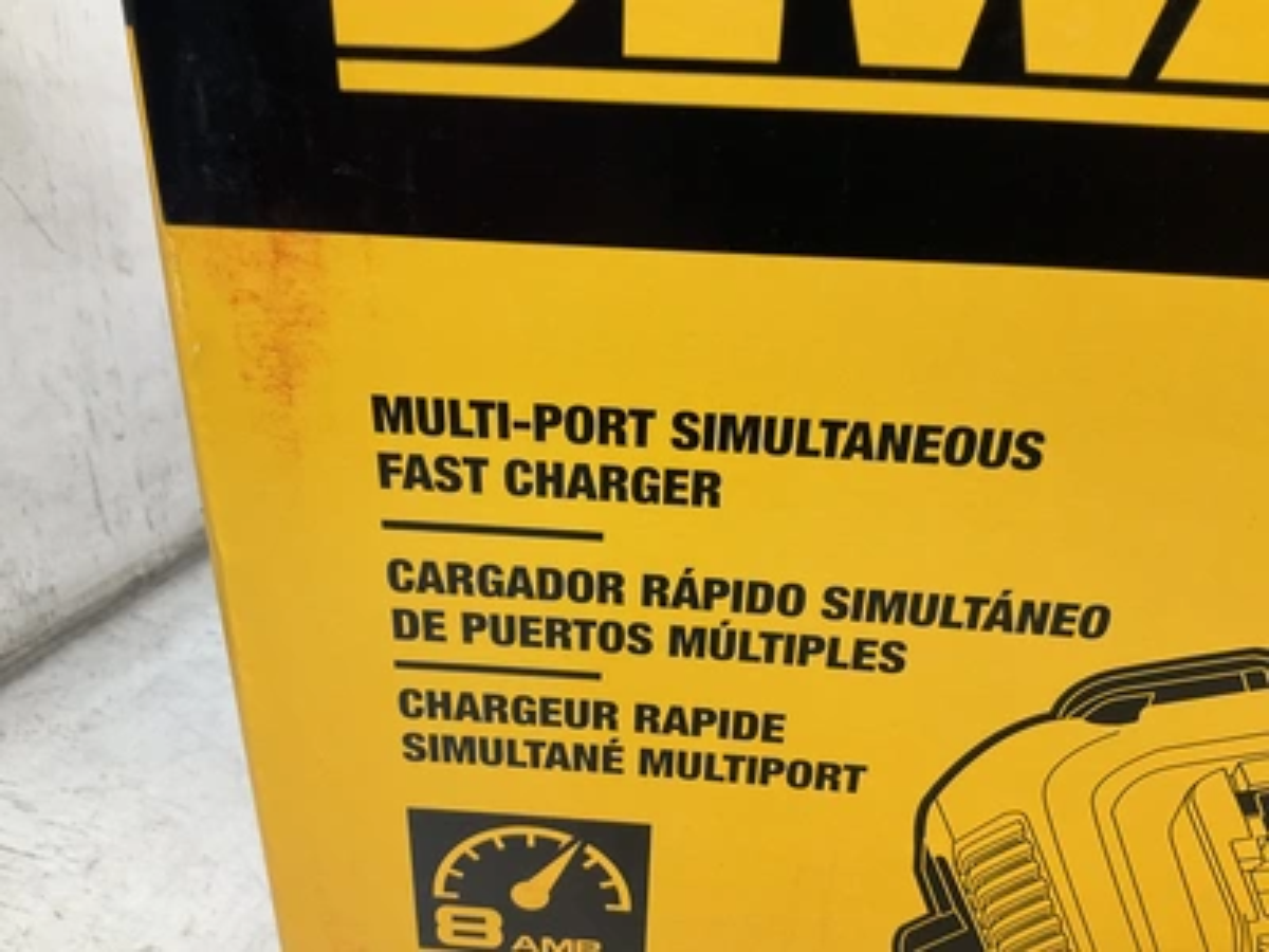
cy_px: 476
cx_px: 634
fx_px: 1063
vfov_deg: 48.2
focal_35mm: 29
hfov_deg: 61.7
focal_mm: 3
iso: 32
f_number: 1.8
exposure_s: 1/60
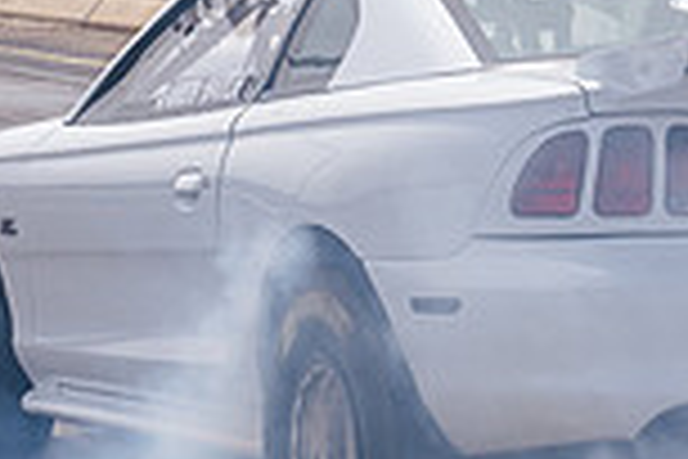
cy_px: 157
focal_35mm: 259
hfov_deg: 8.0
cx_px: 315
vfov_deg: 5.3
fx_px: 4949
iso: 200
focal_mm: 65
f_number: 10
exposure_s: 1/500
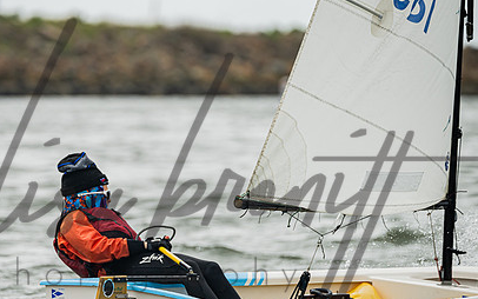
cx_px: 151
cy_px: 200
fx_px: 7258
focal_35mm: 557
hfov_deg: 3.8
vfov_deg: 2.4
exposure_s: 1/1250
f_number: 5.3
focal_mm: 300
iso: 320
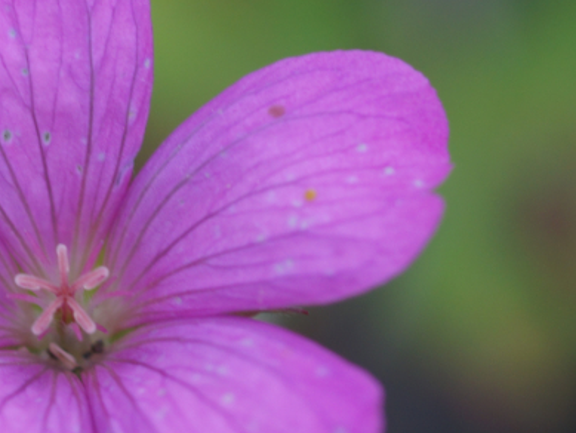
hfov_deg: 4.5
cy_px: 341
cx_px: 92
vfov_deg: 3.3
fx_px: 7407
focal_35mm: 445
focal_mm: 100
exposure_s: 1/160
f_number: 4
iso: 200
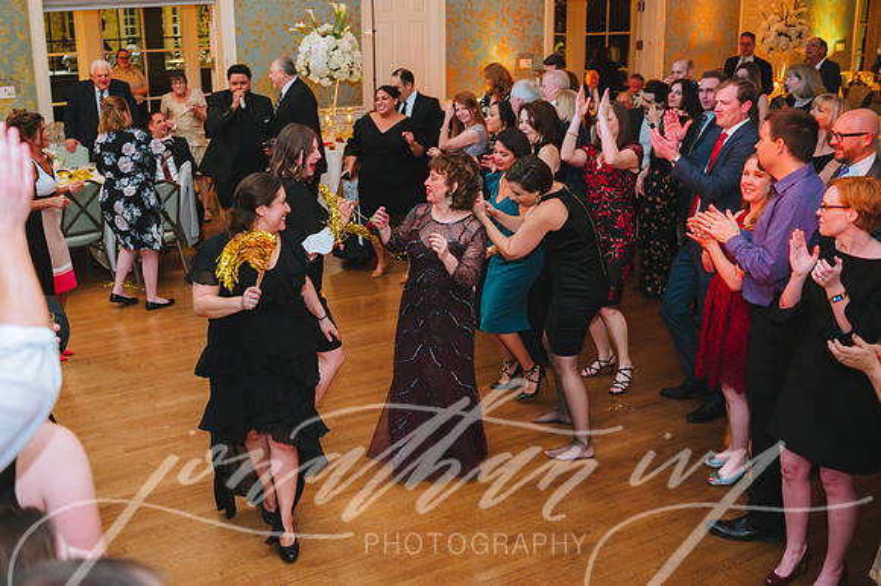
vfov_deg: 33.7
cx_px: 397
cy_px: 264
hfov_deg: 48.9
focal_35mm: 40
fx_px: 968
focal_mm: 36
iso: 2500
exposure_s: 1/80
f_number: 2.8
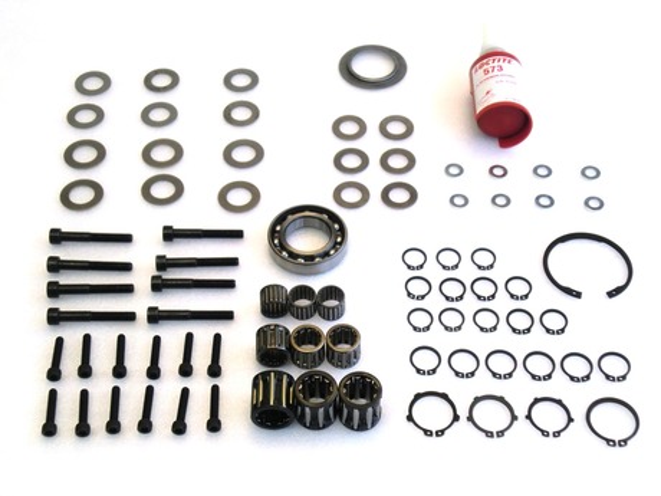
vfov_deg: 28.0
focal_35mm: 52
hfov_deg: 36.8
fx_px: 993
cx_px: 330
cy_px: 248
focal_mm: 9.3
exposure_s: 1/60
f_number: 3.7
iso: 125
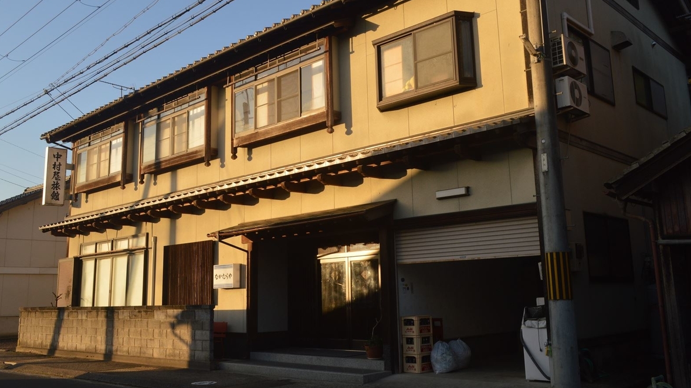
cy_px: 164
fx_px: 586
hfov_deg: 61.0
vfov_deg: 36.6
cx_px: 348
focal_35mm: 32
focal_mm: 20
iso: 400
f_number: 9
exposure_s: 1/320
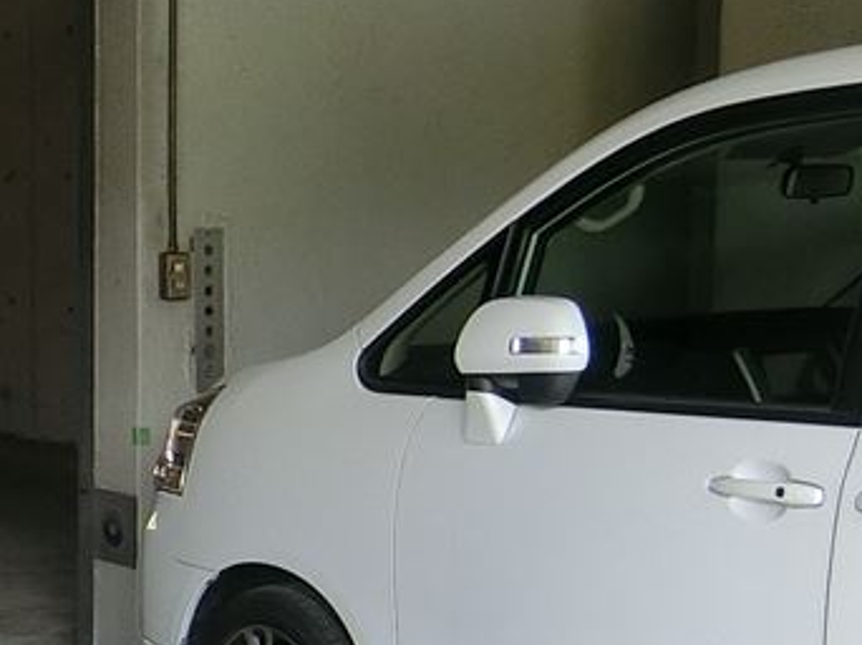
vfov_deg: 16.5
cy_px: 489
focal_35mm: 89
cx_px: -101
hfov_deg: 20.9
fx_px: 2215
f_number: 2.7
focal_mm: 4.06
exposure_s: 1/125
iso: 125
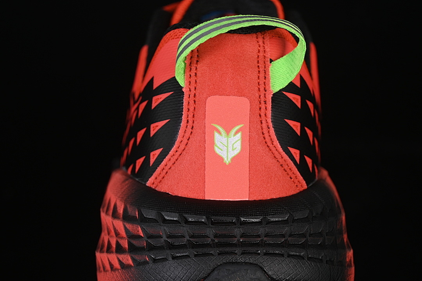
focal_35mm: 75
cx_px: 211
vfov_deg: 18.2
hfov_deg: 27.0
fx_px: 879
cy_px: 140
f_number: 7.1
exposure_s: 1/60
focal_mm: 50
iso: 160
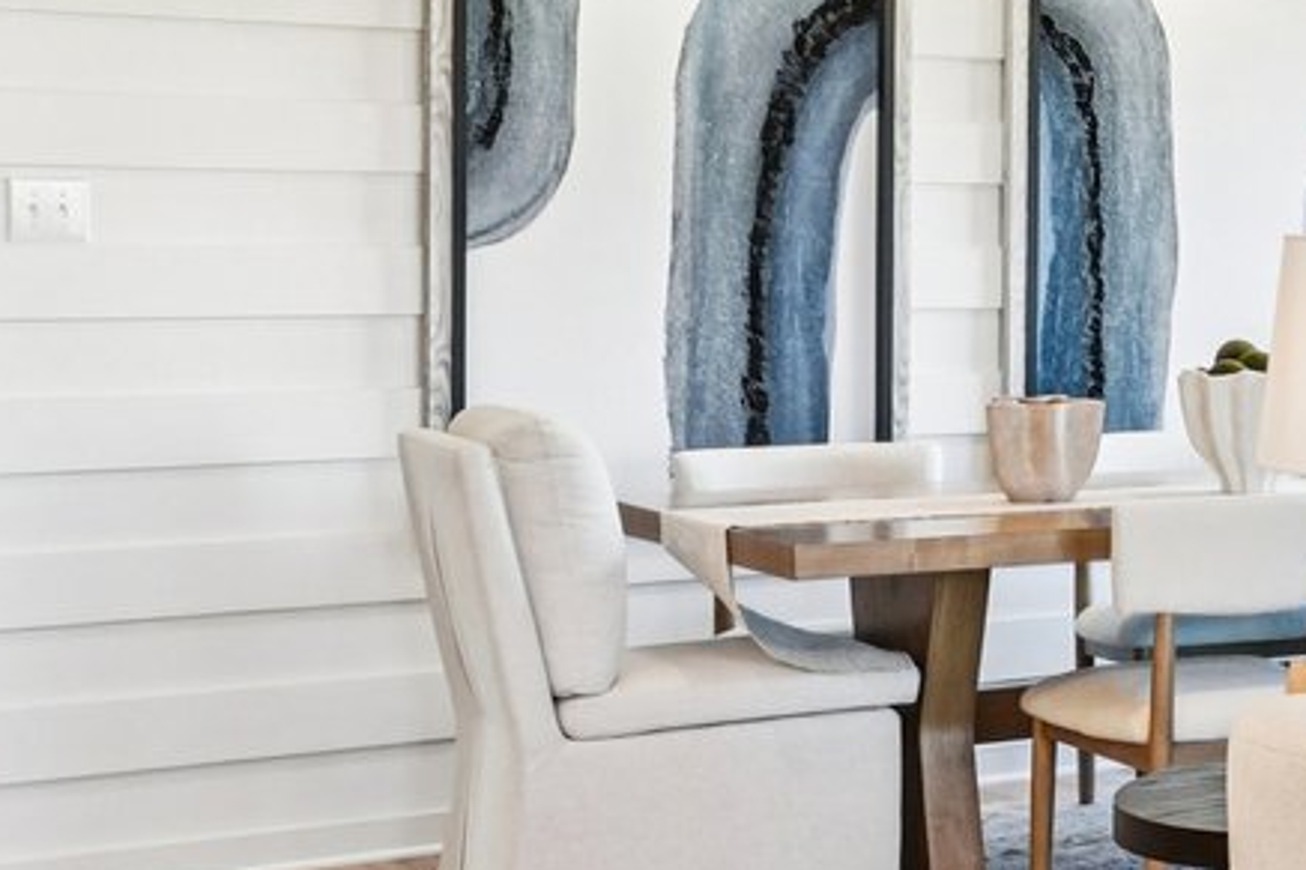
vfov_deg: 18.2
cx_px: 2161
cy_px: 393
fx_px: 2720
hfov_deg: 21.0
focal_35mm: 75
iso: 800
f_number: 8
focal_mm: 16
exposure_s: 1/50
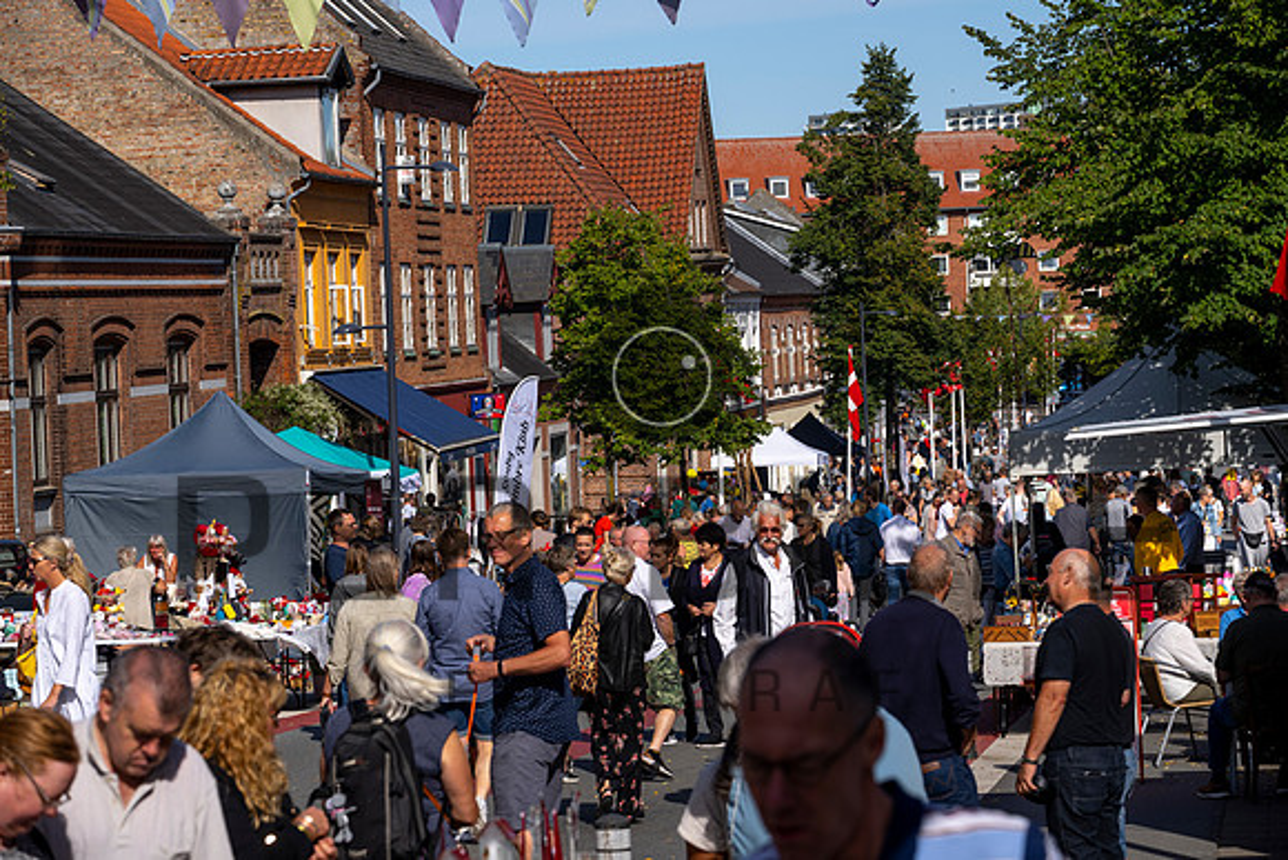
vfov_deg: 11.2
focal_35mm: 122
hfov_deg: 16.8
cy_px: 430
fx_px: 4366
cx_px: 644
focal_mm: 122
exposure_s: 1/400
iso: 100
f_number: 9
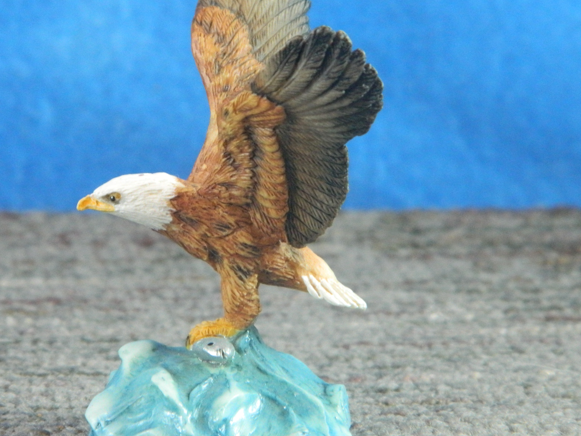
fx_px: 3004
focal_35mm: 179
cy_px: 179
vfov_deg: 8.3
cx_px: 225
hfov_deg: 11.0
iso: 400
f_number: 4.7
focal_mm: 23.2
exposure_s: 1/13
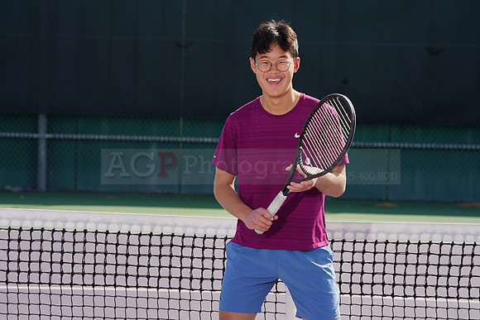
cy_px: 160
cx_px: 240
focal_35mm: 185
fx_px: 2467
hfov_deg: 11.1
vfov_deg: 7.4
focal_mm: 185
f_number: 9
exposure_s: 1/200
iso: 100
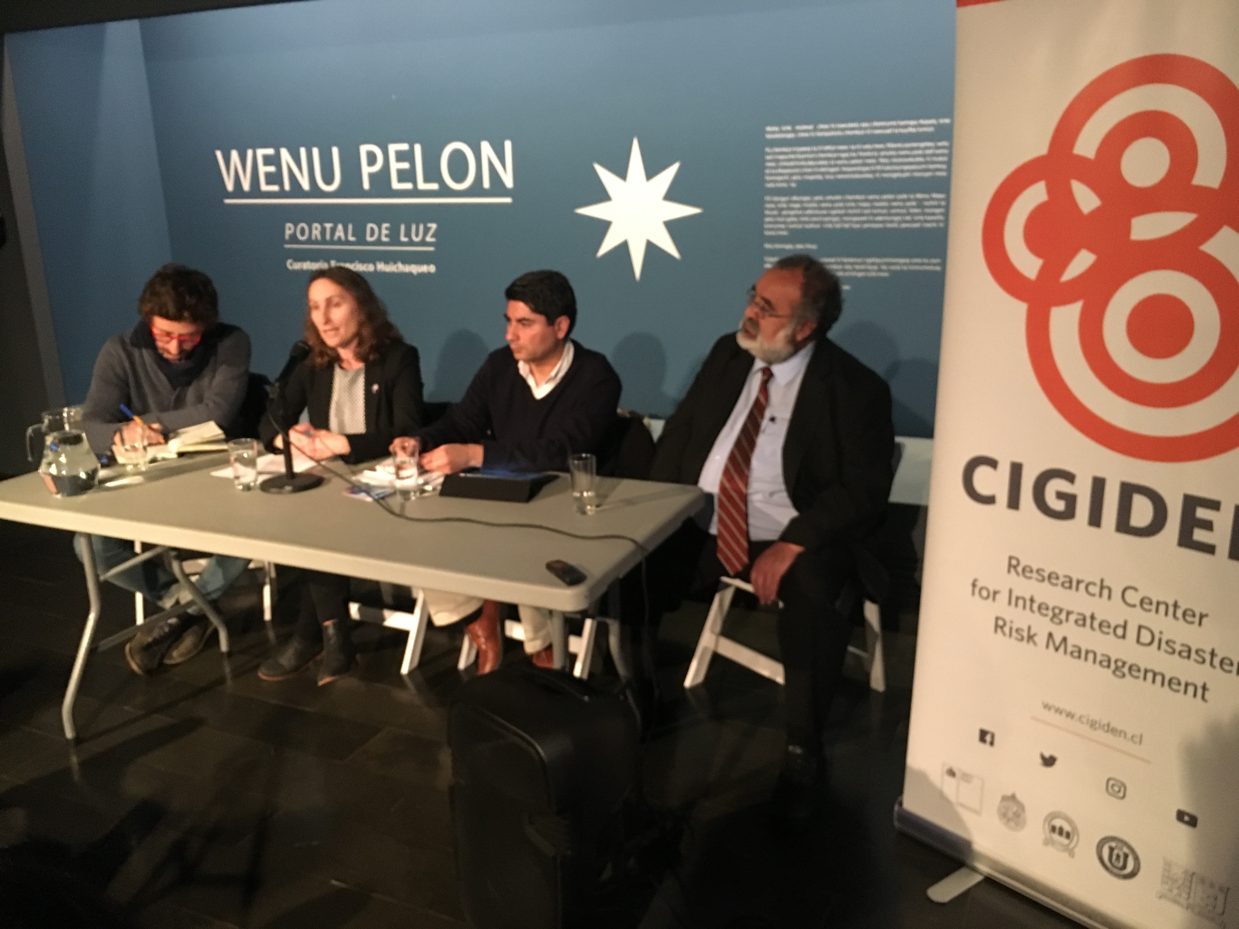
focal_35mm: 29
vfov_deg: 48.2
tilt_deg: -15.1
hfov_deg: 61.7
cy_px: 464
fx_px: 1038
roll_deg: +2.2
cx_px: 620
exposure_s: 1/17
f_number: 2.2
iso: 400
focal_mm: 4.15
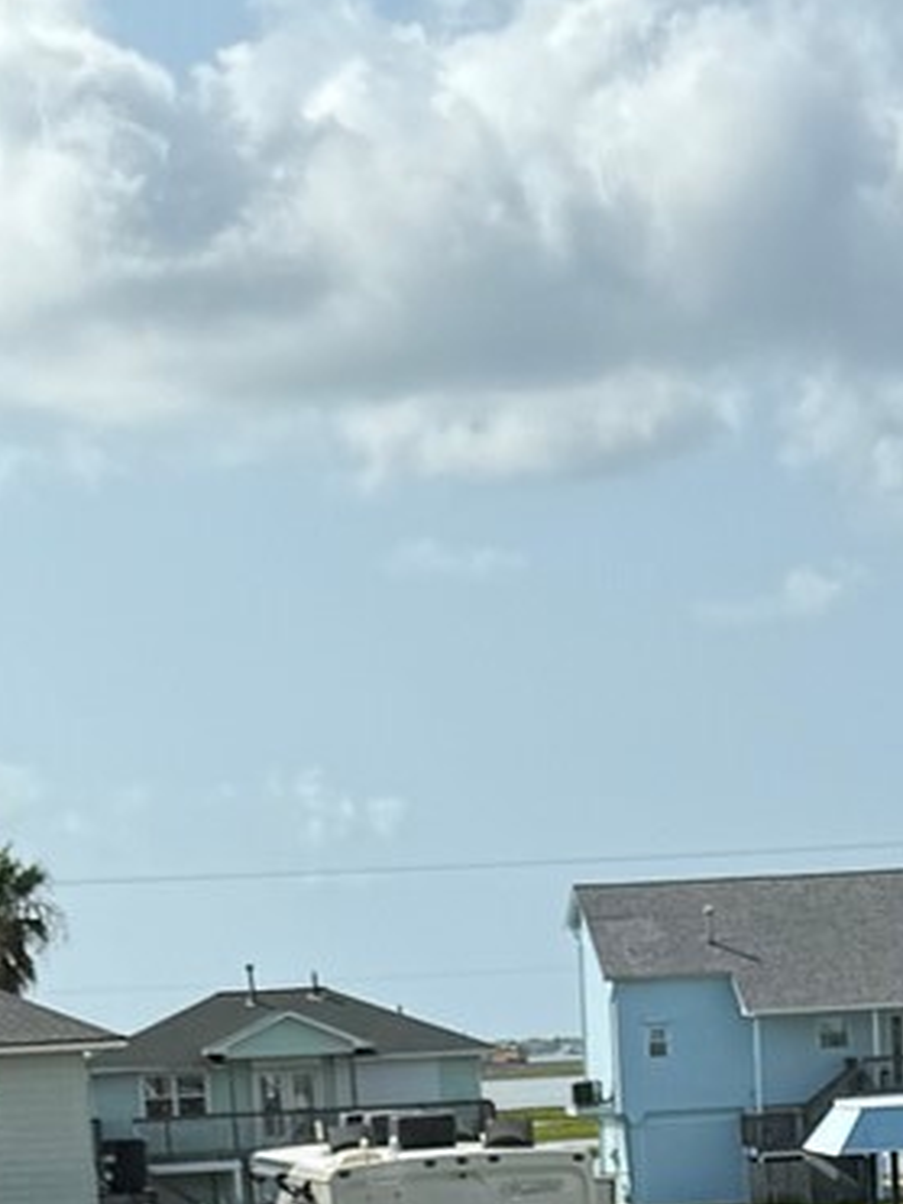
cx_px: 599
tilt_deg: -14.9
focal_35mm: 132
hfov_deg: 11.2
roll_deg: +0.2
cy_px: 2350
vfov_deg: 13.1
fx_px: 4591
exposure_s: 1/5319
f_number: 1.78
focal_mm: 6.76
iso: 80
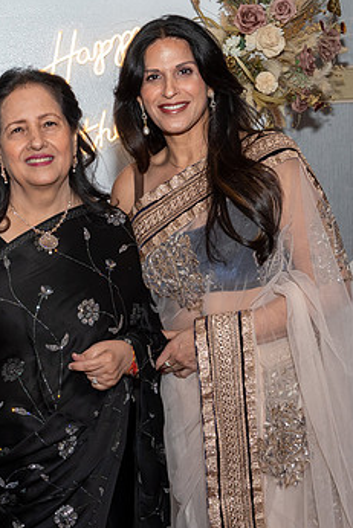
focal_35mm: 91
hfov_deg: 14.8
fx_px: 1337
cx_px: 10
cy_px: 216
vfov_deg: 22.3
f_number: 7.1
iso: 500
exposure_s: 1/250
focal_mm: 31
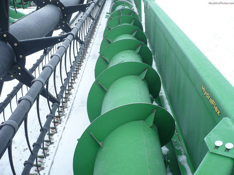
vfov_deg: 40.7
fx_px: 237
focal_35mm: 35
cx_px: 117
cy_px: 88
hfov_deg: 52.6
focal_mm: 5.8
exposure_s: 1/100
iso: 100
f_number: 2.8
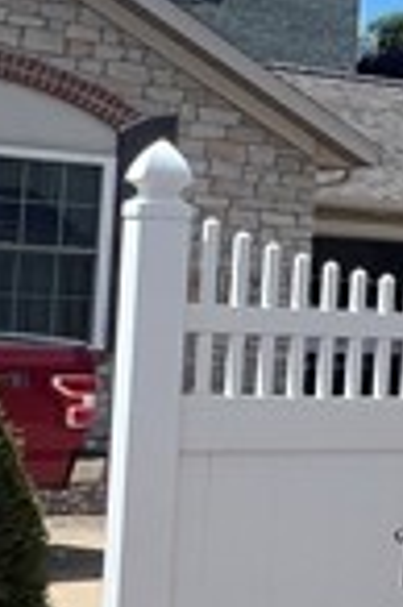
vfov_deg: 21.5
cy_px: 320
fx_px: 1599
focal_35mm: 95
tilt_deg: +1.3
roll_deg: -0.8
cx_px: 1708
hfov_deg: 7.7
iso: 32
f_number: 1.8
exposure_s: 1/935
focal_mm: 1.57
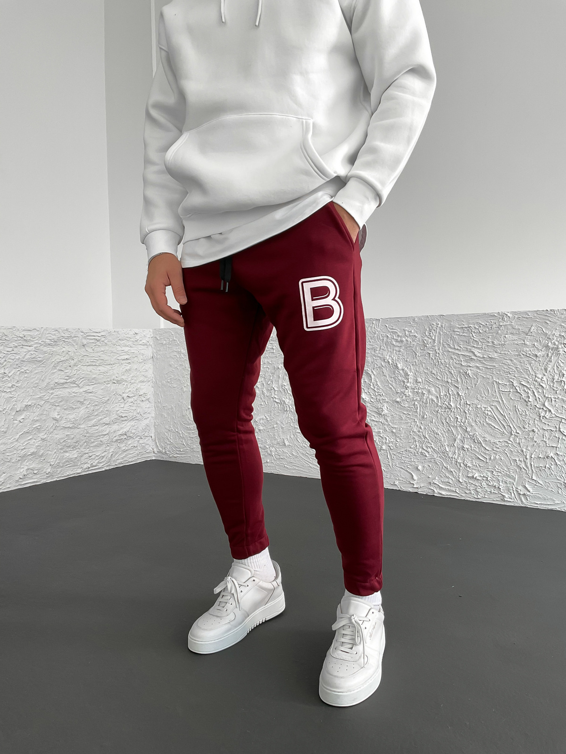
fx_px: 632
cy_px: 377
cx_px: 283
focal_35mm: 29
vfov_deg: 61.7
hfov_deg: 48.2
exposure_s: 1/120
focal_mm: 3
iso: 40
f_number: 1.8
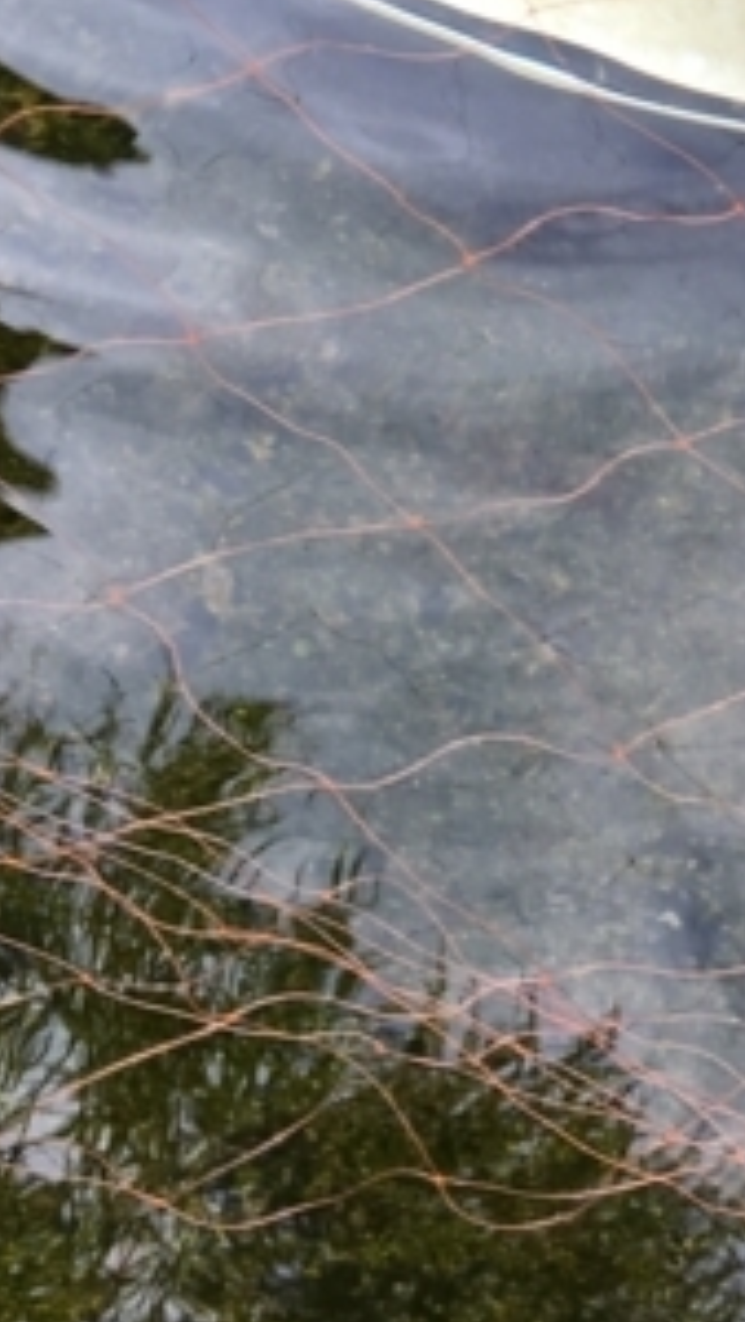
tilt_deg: -59.7
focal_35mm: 108
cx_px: 851
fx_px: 3789
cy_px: -432
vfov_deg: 18.3
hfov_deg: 11.1
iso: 25
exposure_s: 1/134
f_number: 2.2
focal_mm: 4.15
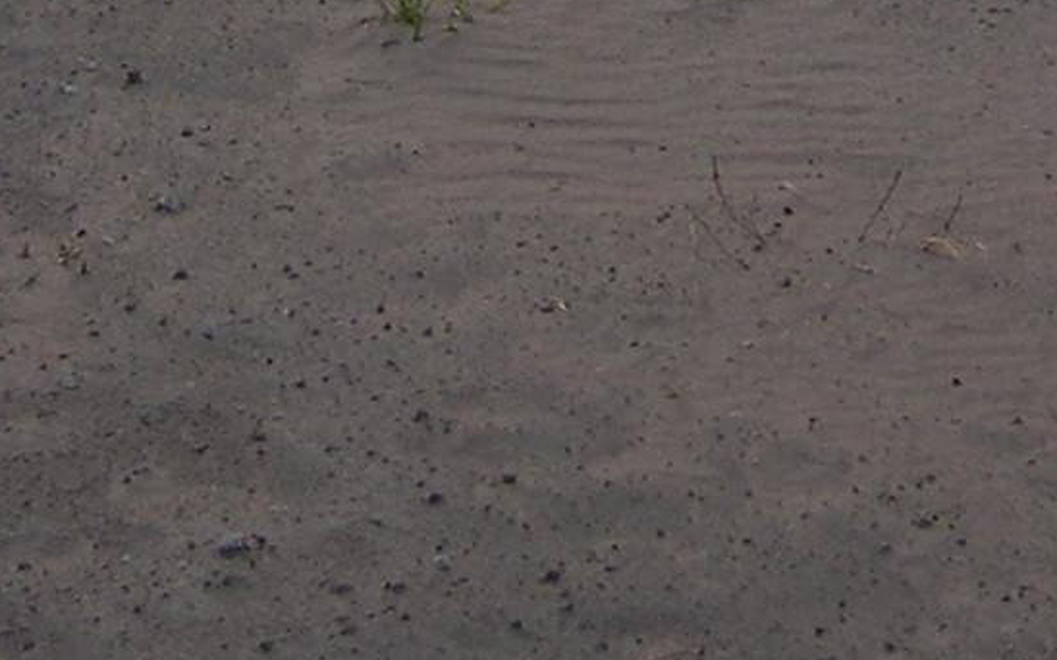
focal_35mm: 167
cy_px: -963
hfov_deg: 12.5
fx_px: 4809
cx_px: 935
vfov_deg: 7.3
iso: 100
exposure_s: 1/442
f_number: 2.8
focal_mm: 8
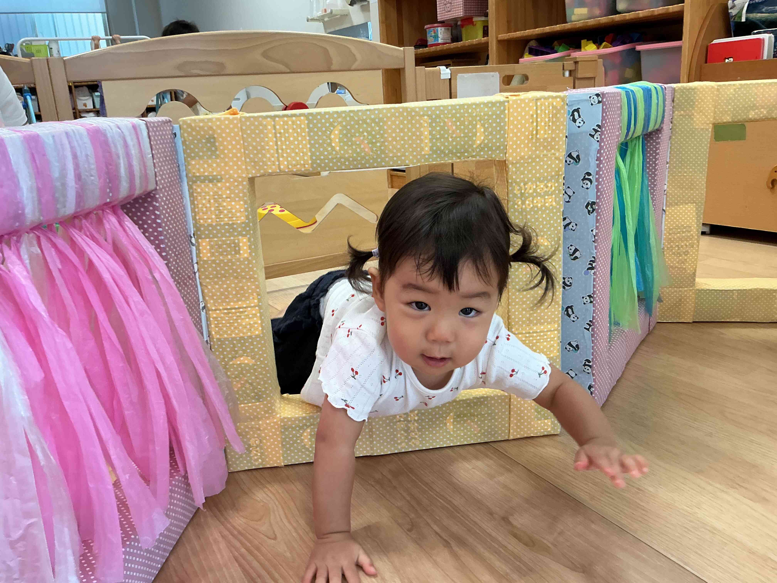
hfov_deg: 61.7
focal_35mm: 29
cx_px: 388
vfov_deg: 48.2
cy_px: 292
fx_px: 651
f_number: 1.8
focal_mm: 3
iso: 40
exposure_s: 1/120
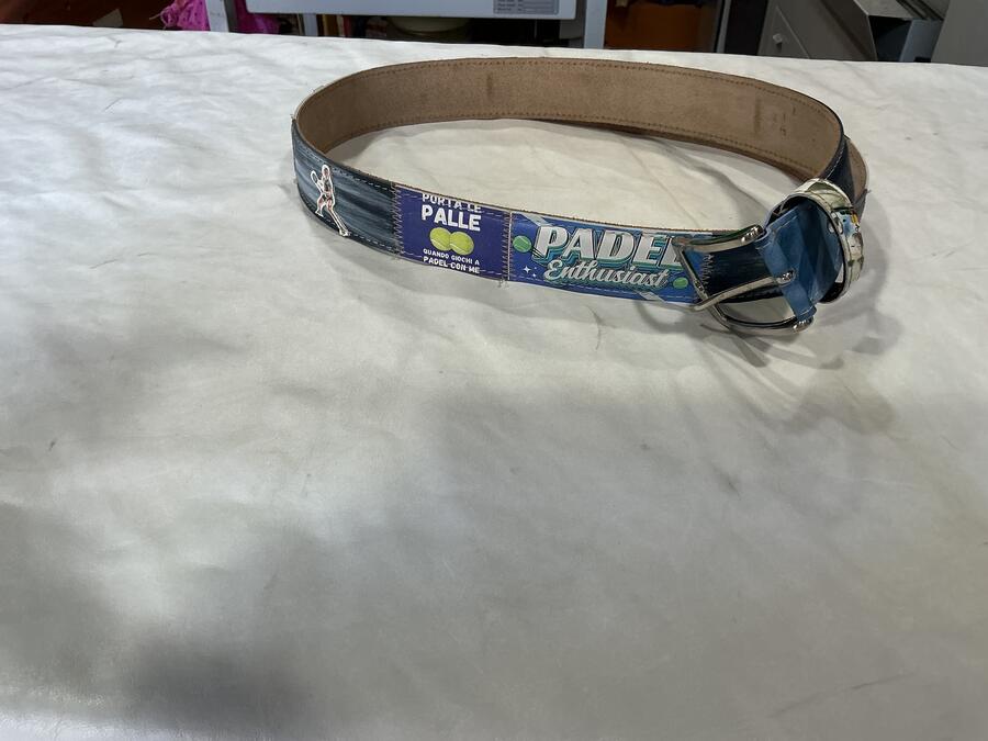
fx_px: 828
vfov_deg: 48.2
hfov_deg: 61.7
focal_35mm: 29
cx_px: 494
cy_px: 370
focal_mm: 3
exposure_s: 1/100
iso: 50
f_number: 1.8
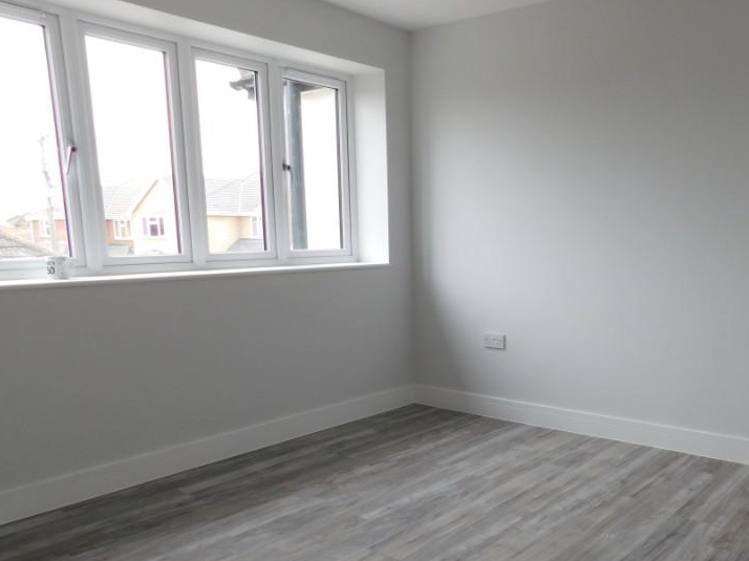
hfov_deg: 54.5
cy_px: 390
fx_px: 714
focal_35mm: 33
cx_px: 483
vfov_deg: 42.1
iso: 125
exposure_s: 1/60
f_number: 3
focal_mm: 4
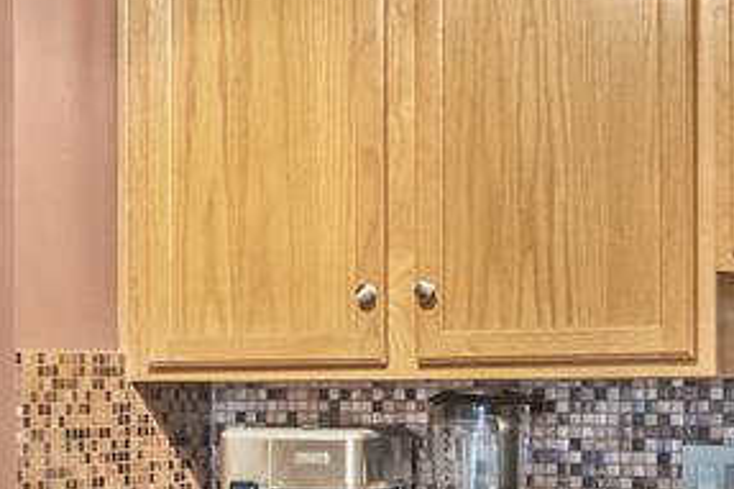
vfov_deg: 13.6
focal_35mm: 100
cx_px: 20
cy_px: 416
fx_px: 2038
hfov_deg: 19.9
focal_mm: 14
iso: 1250
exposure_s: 1/2.5
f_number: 6.3
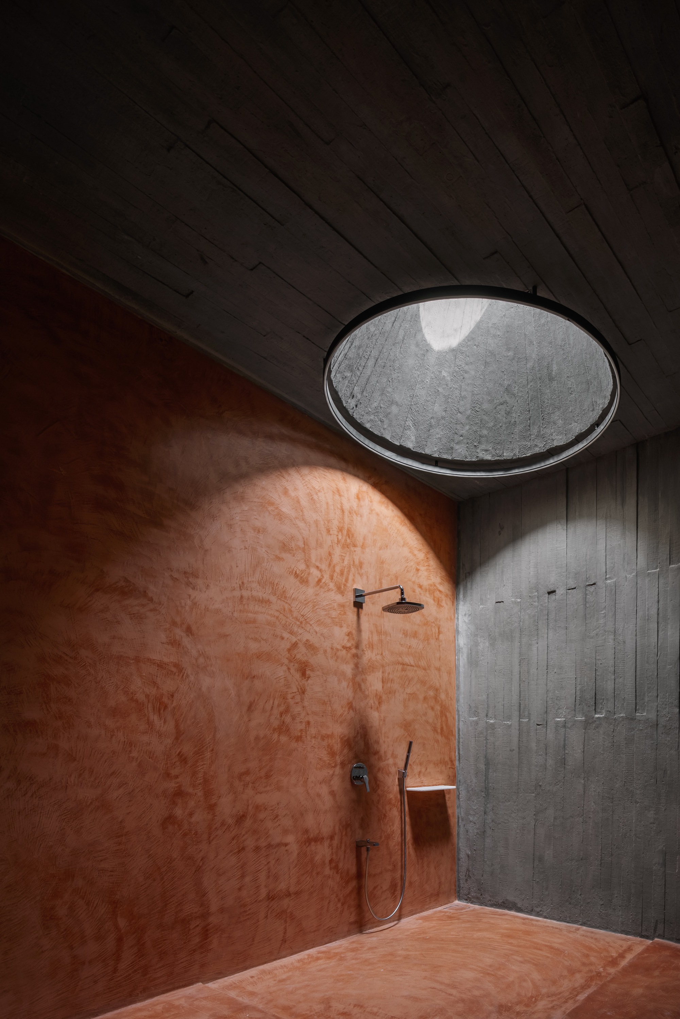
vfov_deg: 86.9
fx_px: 538
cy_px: 510
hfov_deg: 64.6
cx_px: 340
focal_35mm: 19
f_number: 8
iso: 100
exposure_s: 1/10
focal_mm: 19
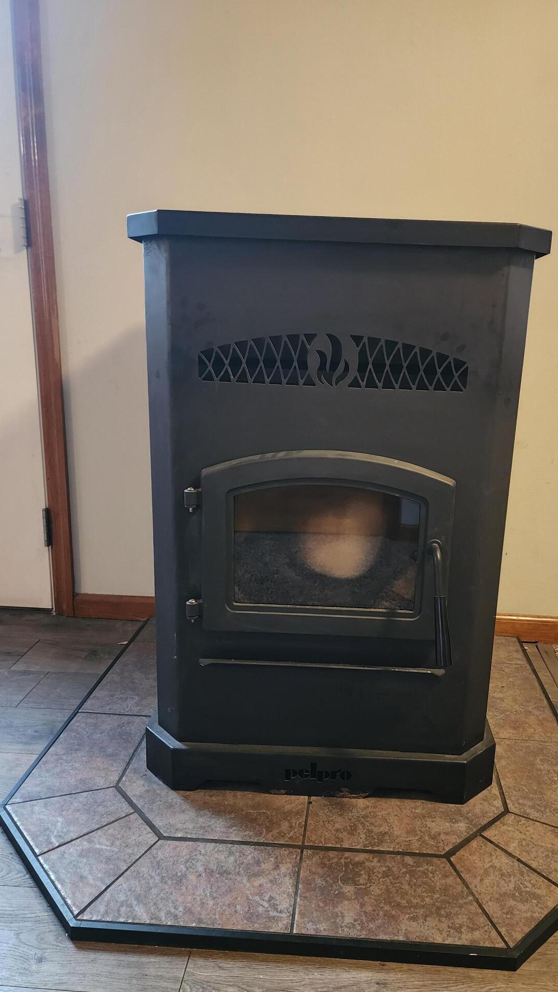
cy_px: 507
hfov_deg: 44.1
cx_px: 339
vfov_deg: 71.9
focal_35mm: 26
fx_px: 684
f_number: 1.8
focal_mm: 6.4
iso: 800
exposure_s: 1/24
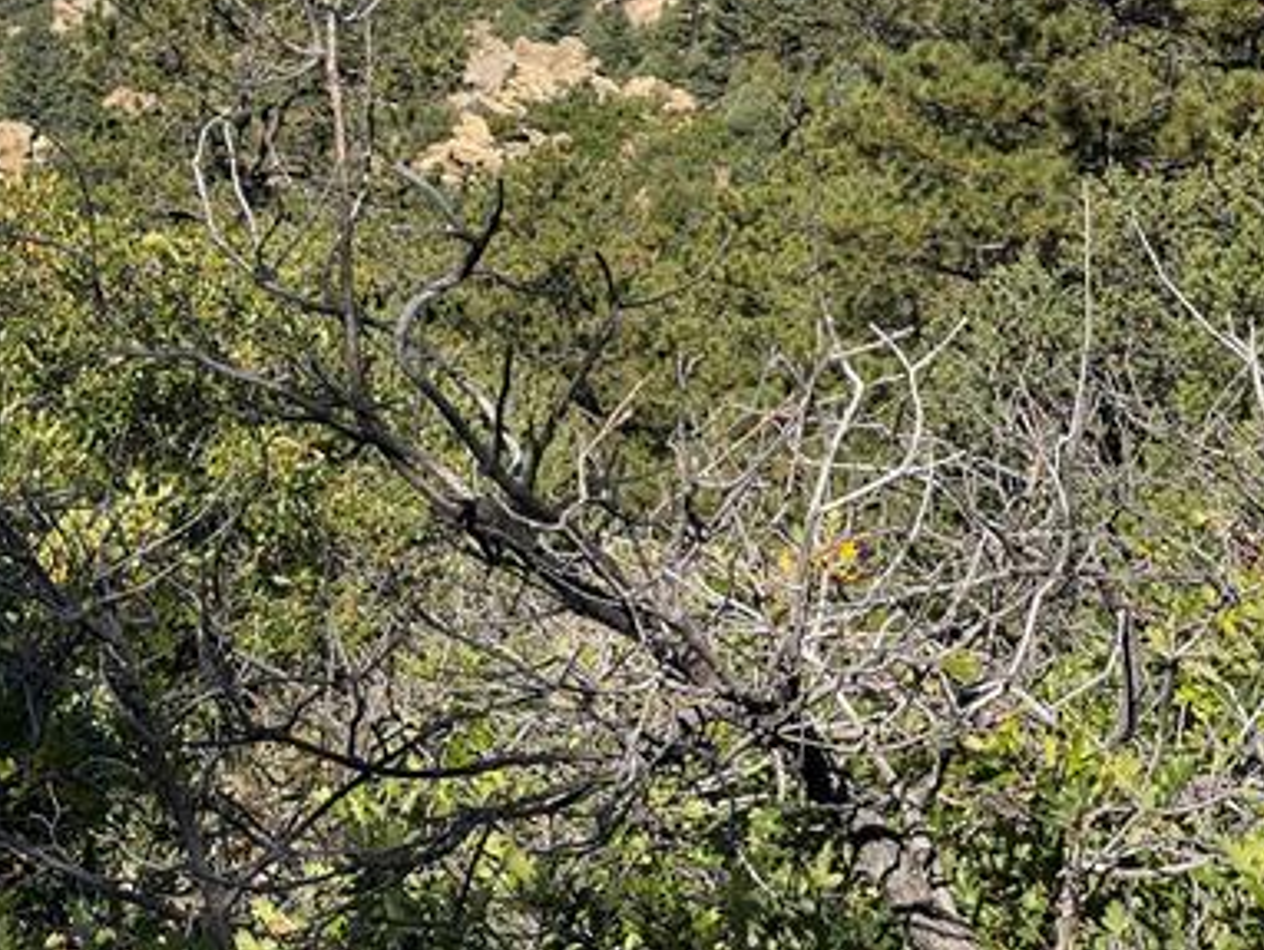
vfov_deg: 11.5
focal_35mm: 129
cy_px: 212
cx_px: 463
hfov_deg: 15.3
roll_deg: -0.5
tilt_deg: -5.6
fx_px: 4713
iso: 25
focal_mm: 9
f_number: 2.8
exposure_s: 1/723
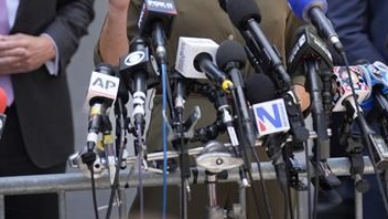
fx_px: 2490
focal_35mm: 242
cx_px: 203
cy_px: -15
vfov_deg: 5.0
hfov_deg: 8.9
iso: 800
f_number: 2.8
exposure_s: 1/3200
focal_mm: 125
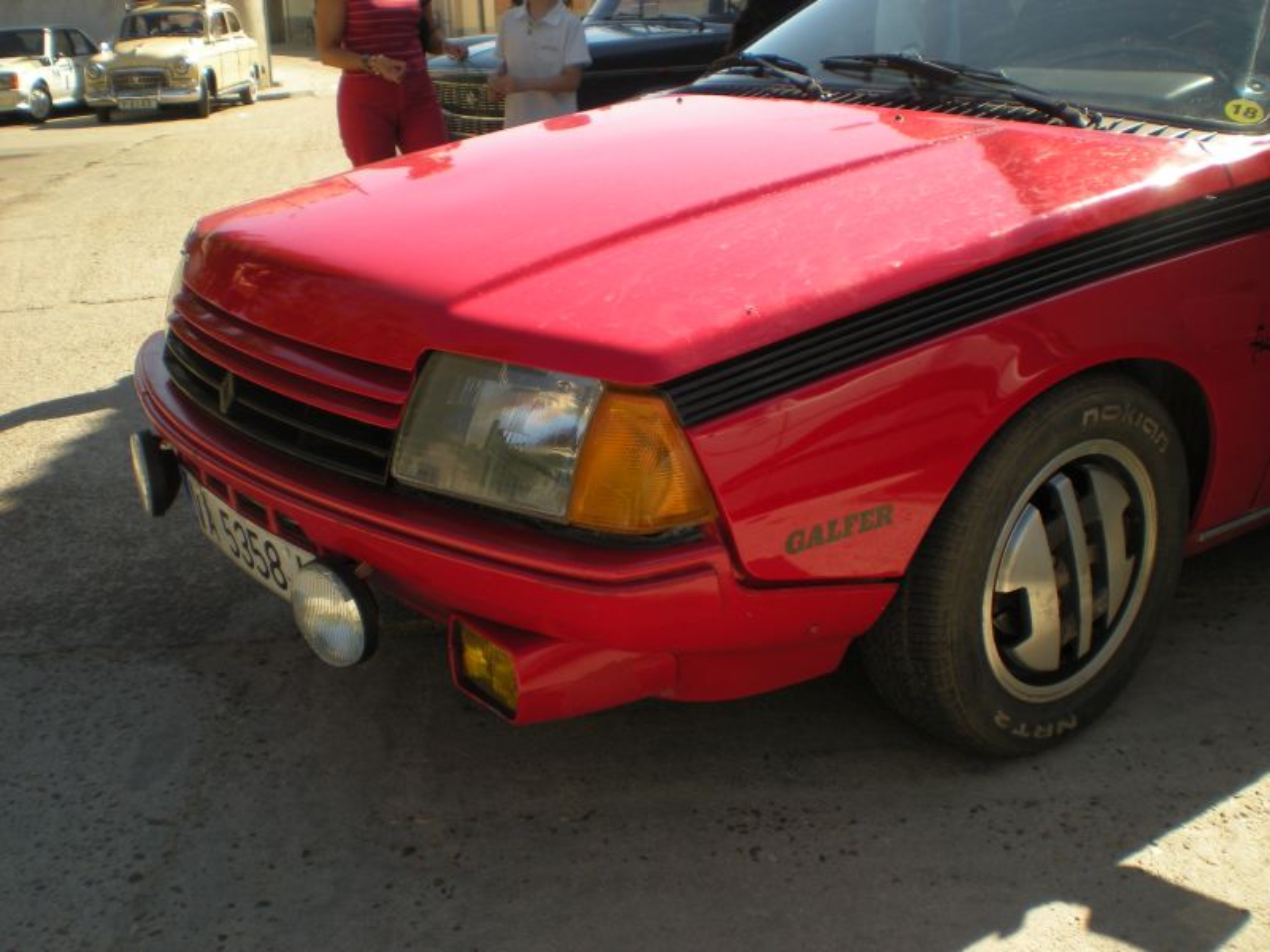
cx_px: 635
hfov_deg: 49.0
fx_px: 1394
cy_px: 476
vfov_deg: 37.7
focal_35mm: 38
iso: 64
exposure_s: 1/240
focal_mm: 6.3
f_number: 4.6
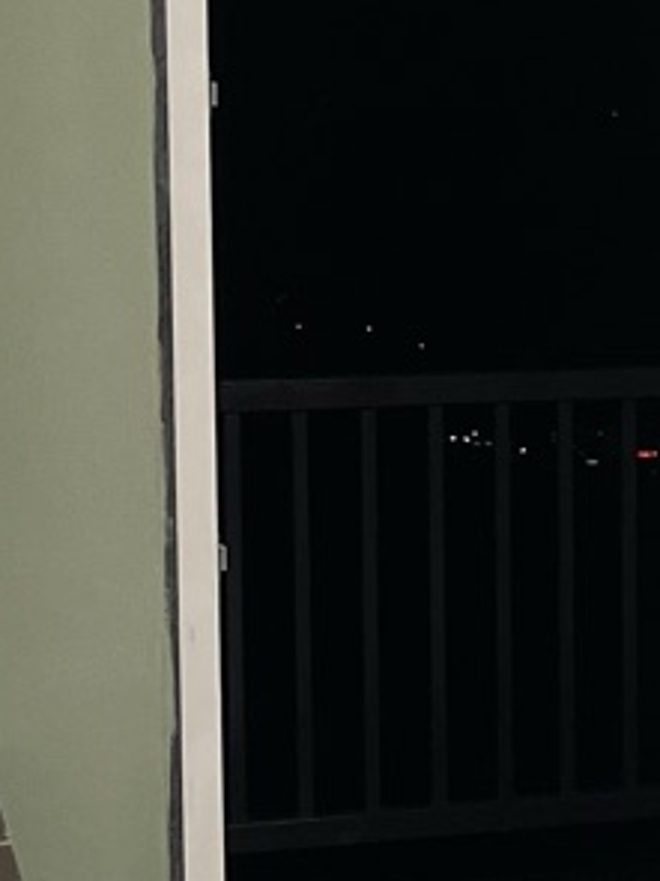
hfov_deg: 9.5
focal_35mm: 141
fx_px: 3587
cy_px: 275
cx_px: 1478
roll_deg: +0.9
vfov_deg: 14.0
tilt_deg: -1.9
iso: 125
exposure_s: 1/100
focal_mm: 5.1
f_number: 1.6
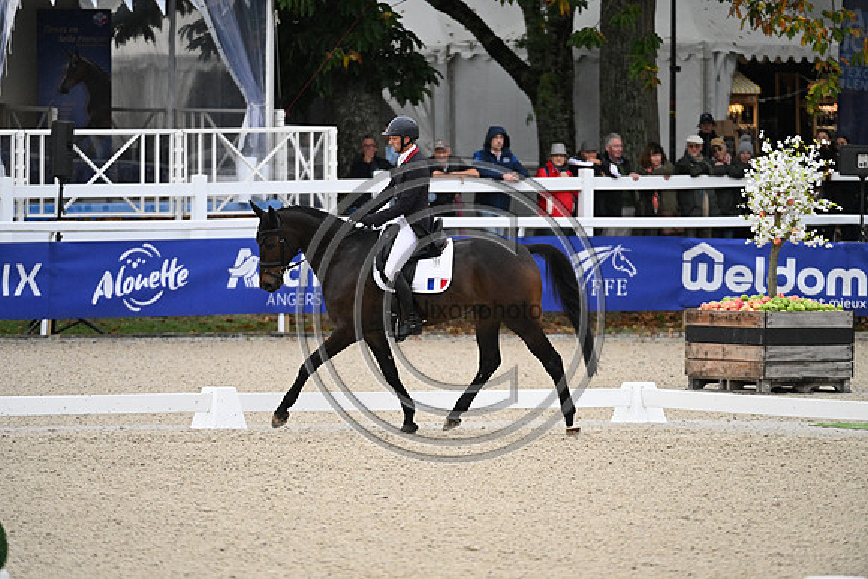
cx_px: 434
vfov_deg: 3.4
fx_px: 9646
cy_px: 290
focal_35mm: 400
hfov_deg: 5.2
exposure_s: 1/1250
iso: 2500
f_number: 4.5
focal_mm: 400
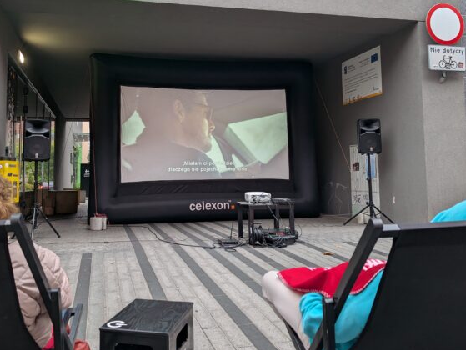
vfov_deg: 42.7
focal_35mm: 33
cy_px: 133
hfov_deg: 55.1
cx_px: 202
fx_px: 445
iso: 231
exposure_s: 1/100
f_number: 1.68
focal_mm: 6.9
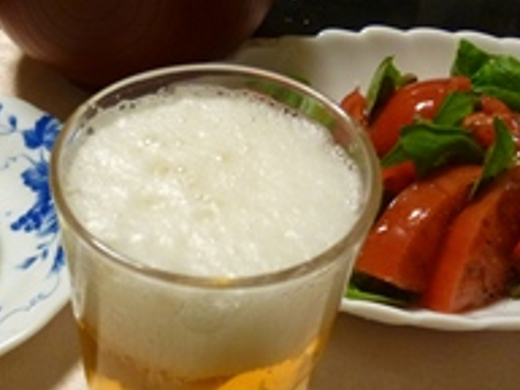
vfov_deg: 28.3
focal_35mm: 50
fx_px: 751
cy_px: 325
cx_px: 130
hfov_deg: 37.3
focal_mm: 4.5
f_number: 3.1
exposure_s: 1/40
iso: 400
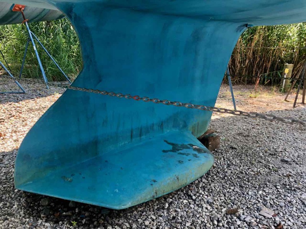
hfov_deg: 63.4
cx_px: 153
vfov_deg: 49.7
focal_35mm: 28
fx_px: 248
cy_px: 114
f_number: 1.8
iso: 25
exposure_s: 1/120
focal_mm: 3.99
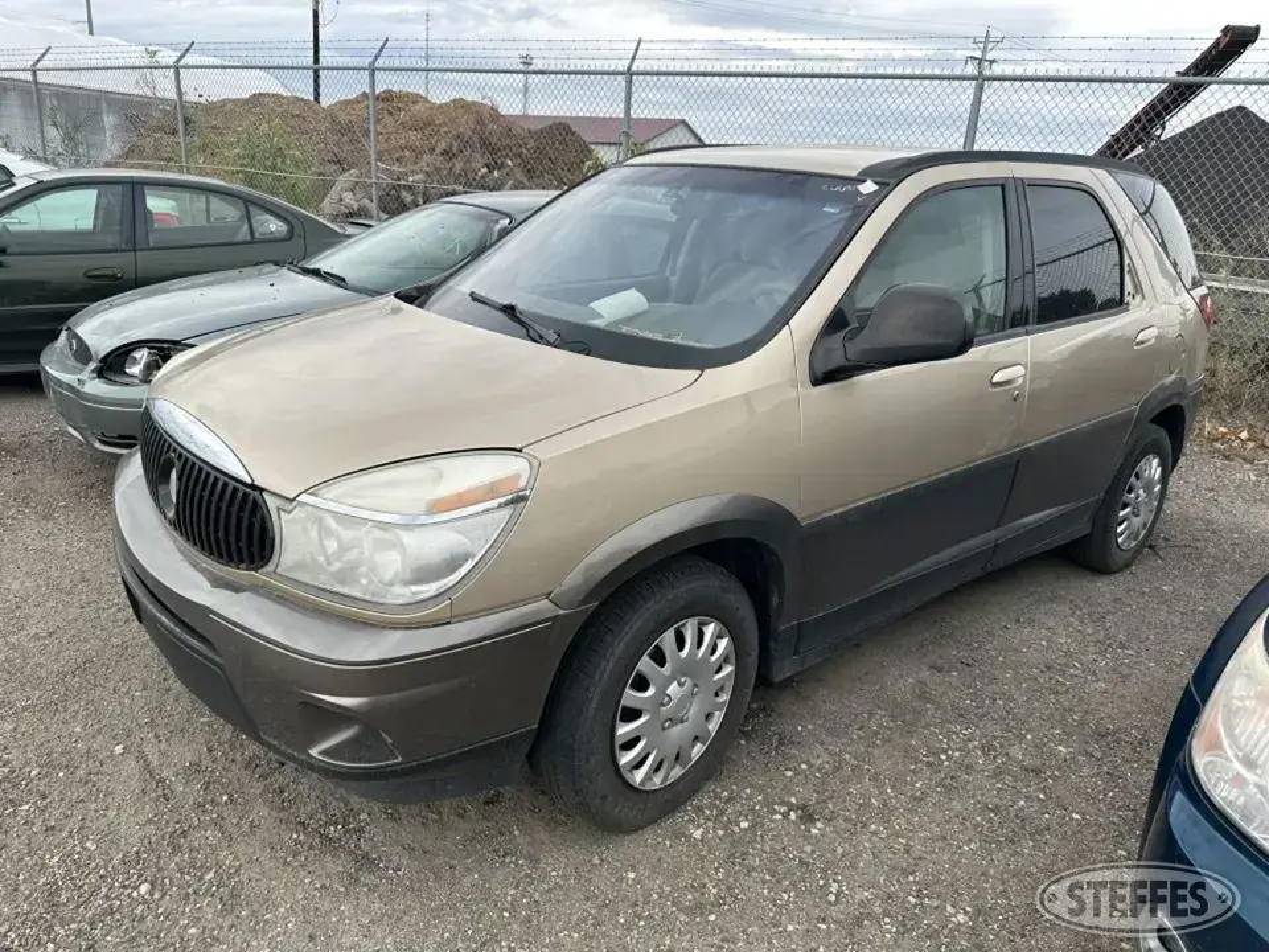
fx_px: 880
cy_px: 476
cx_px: 634
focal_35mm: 24
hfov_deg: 71.6
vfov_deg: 56.8
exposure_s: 1/2028
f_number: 1.78
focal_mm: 6.86
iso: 80
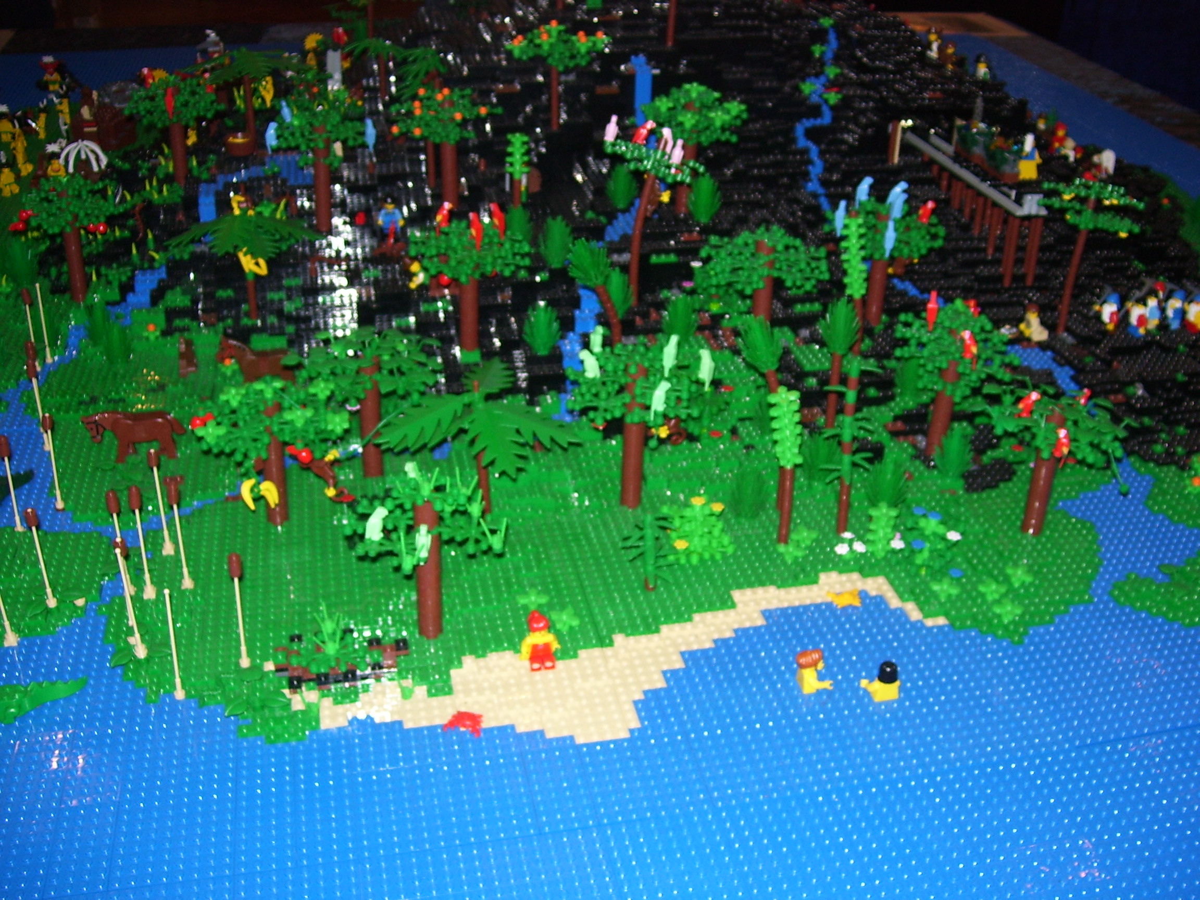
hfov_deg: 51.4
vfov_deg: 39.7
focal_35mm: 36
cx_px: 600
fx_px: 1248
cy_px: 450
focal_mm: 6
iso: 80
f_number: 2.7
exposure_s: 1/60
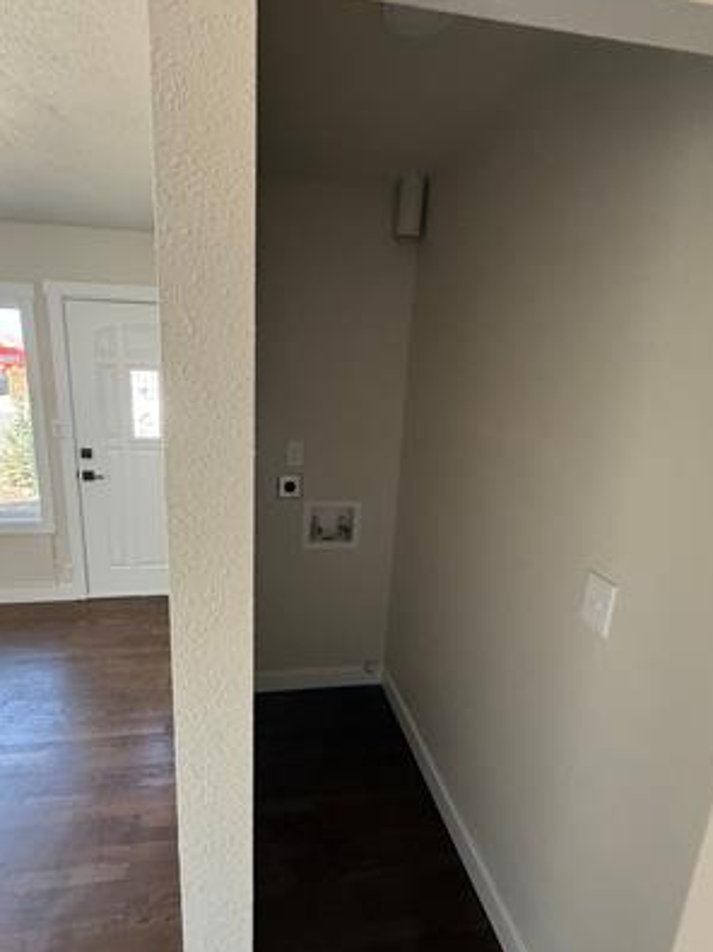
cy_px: 477
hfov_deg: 74.4
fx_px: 467
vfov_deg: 91.0
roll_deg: -1.7
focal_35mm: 17
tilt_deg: -10.9
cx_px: 313
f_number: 2.2
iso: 320
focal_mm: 2.22
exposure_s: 1/83
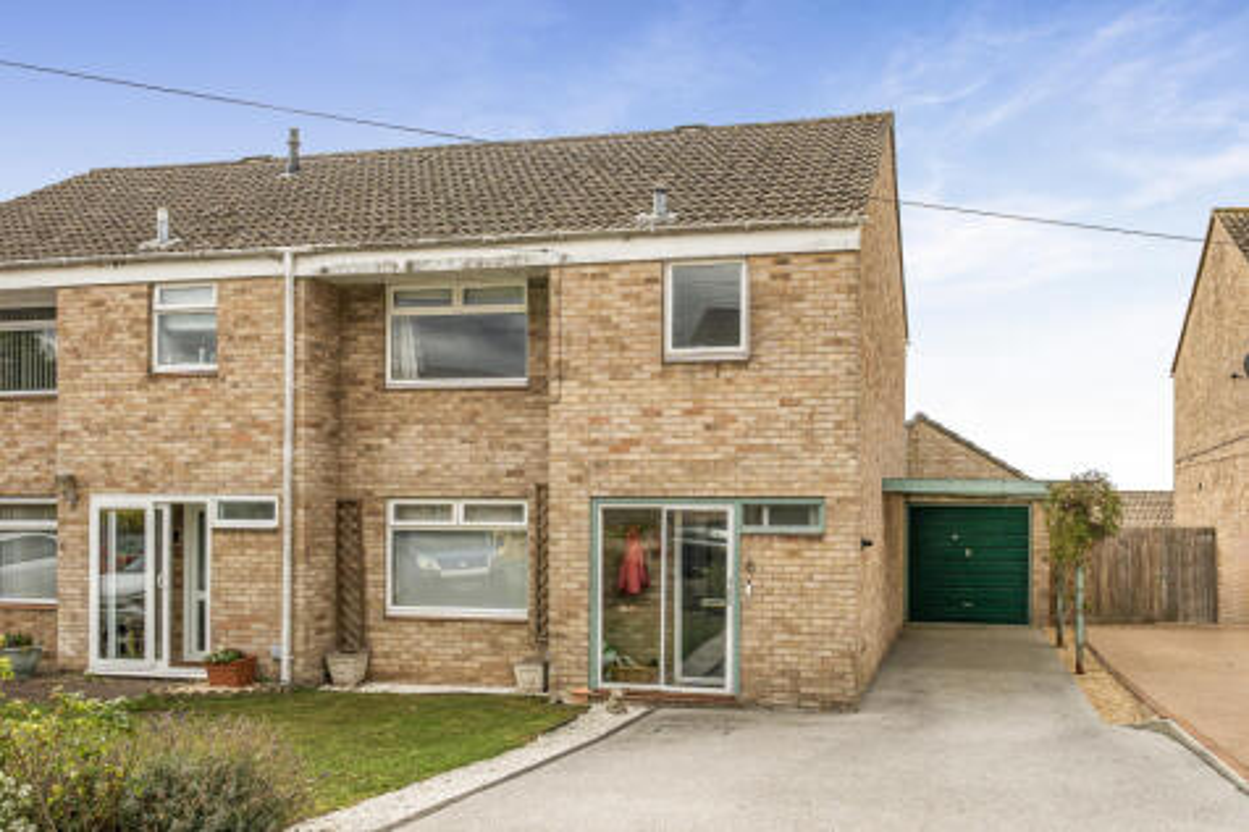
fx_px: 1040
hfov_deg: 61.9
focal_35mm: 30
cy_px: 416
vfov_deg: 43.6
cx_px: 624
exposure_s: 1/500
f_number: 8
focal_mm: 20
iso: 400
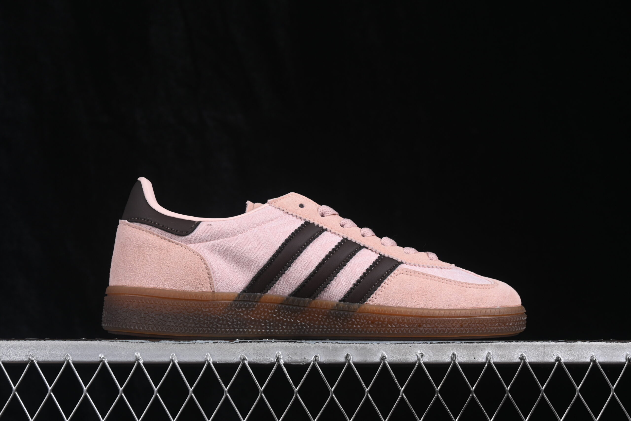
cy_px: 210
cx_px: 316
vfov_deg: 18.2
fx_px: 1315
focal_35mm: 75
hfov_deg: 27.0
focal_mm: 50
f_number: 8
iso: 160
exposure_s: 1/80
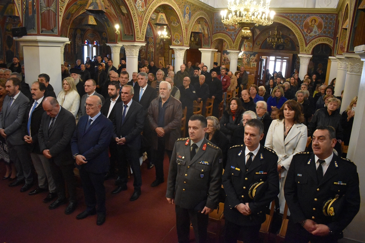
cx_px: 182
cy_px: 122
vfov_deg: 47.9
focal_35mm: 27
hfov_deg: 67.4
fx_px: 274
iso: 7200
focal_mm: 18
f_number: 3.5
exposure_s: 1/125
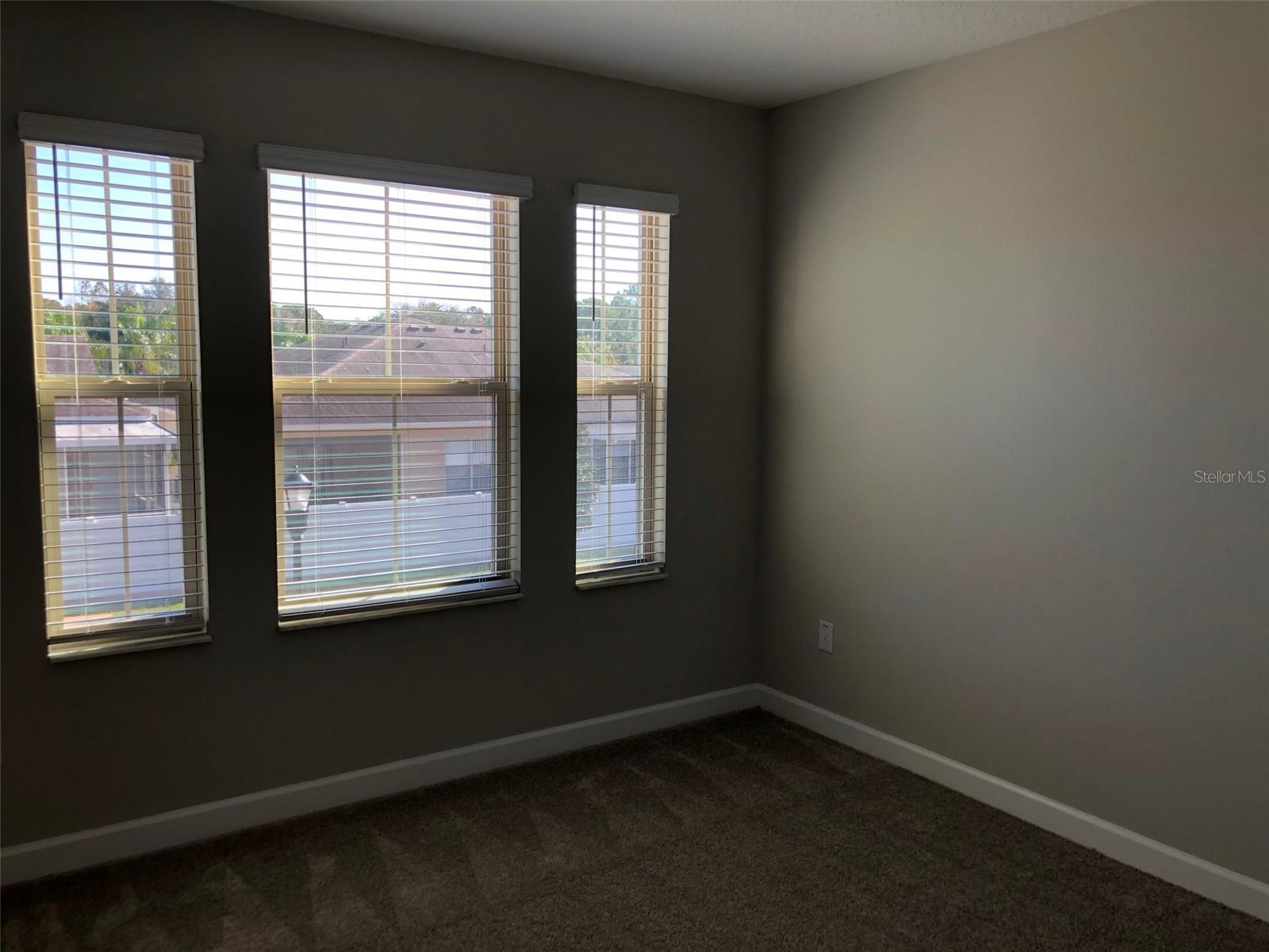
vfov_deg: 49.7
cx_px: 634
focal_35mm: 28
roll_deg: -0.4
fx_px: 1026
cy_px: 476
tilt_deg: -5.7
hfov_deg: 63.4
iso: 25
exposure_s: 1/120
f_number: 1.8
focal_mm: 3.99
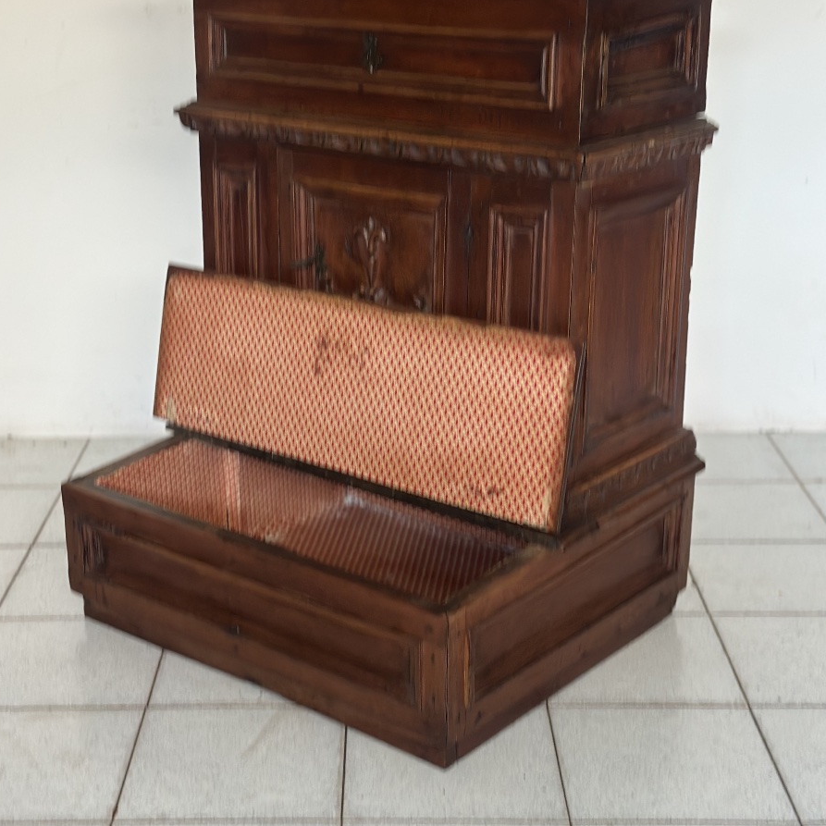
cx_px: 413
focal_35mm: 57
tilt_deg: -18.4
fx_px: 1539
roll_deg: -0.5
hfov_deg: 30.0
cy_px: 413
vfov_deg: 30.0
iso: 250
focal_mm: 6.86
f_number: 1.78
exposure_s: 1/60
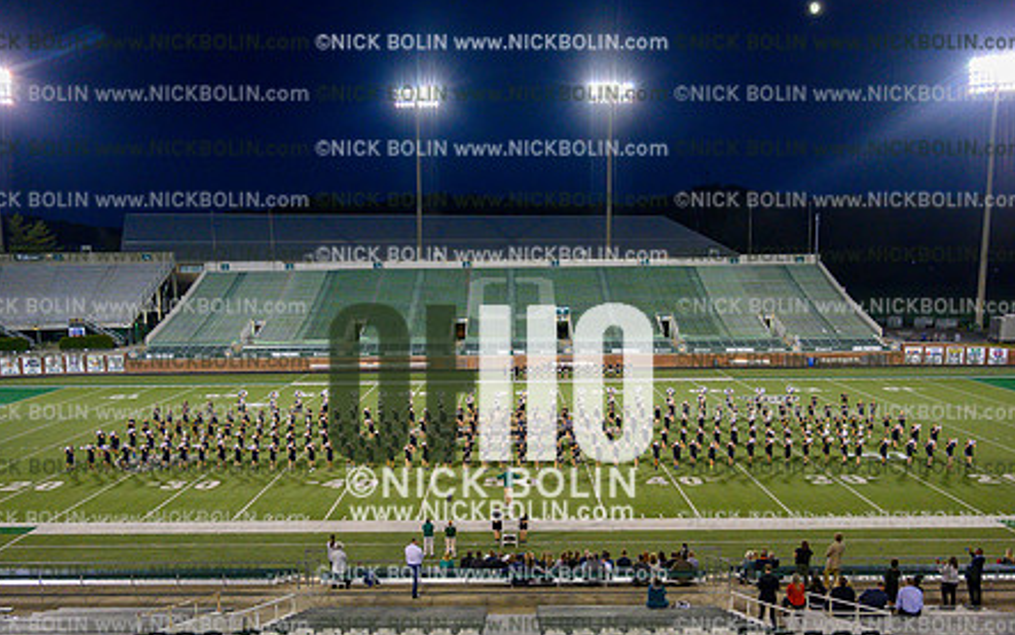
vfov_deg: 39.1
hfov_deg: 59.6
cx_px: 490
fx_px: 885
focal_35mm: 32
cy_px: 413
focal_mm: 24
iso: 4000
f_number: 4
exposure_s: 1/1000
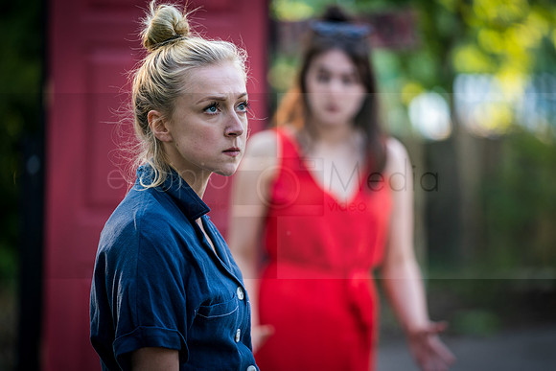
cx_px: 305
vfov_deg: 7.2
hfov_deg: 10.7
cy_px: 204
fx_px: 2959
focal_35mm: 192
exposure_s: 1/200
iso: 200
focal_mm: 174
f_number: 2.8
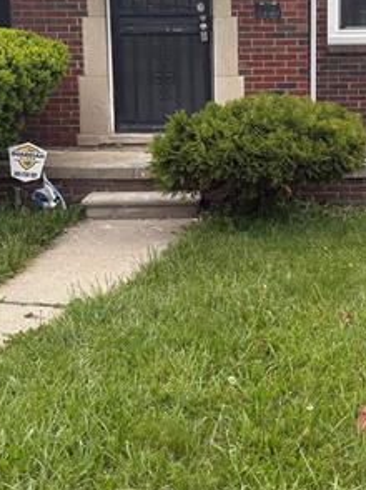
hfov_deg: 21.4
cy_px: 178
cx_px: 266
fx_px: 960
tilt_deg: -11.2
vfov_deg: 28.5
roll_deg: -0.6
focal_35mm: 68
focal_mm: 5.96
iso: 50
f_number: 1.6
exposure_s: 1/361
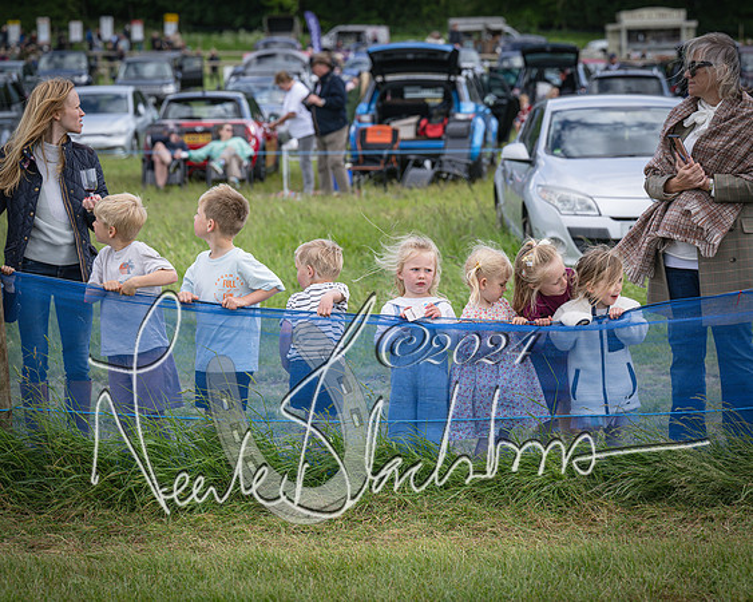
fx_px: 2283
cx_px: 415
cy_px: 301
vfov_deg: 15.0
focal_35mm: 102
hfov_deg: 18.7
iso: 400
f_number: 4
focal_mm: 91
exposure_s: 1/1250
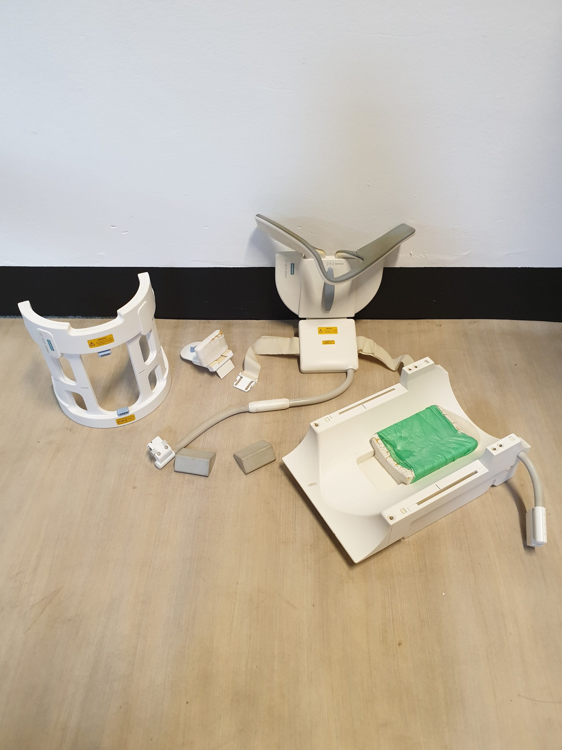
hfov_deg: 53.1
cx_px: 281
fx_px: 563
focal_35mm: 26
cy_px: 375
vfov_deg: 67.3
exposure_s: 1/50
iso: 320
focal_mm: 4.3
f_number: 2.4
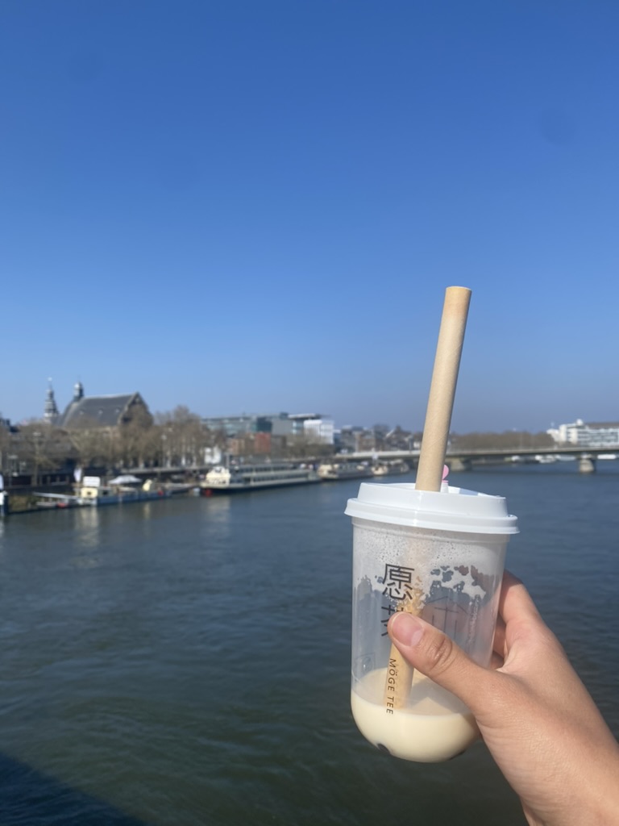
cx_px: 310
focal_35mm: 26
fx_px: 620
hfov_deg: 53.1
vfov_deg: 67.3
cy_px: 413
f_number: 1.8
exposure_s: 1/3401
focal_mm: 4.25
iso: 32
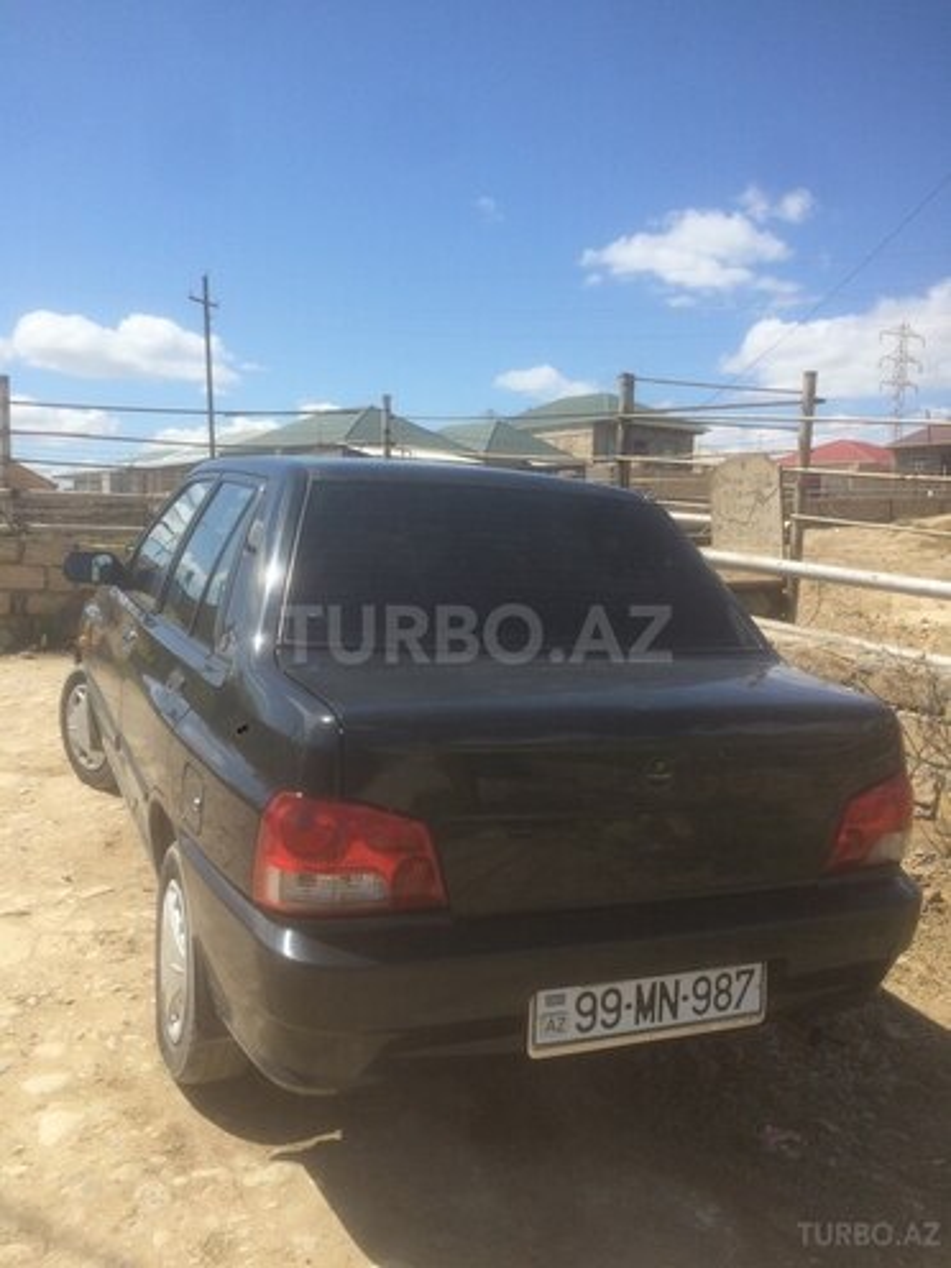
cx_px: 476
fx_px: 1062
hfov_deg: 48.2
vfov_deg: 61.7
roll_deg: -0.7
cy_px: 634
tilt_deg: -6.3
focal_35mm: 29
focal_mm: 4.15
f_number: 2.2
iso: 32
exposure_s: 1/1866
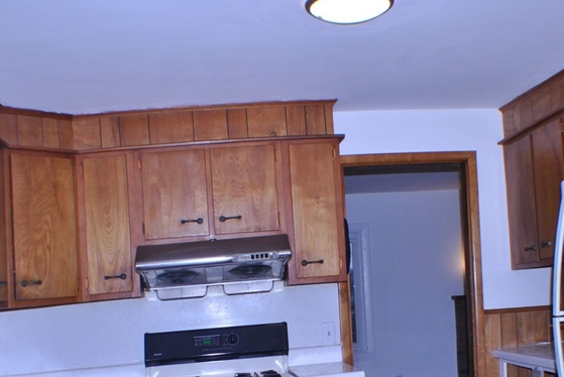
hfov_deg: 30.5
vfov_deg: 20.4
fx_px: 1035
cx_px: 287
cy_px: 320
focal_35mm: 66
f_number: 4
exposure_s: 1/100
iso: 100
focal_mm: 24
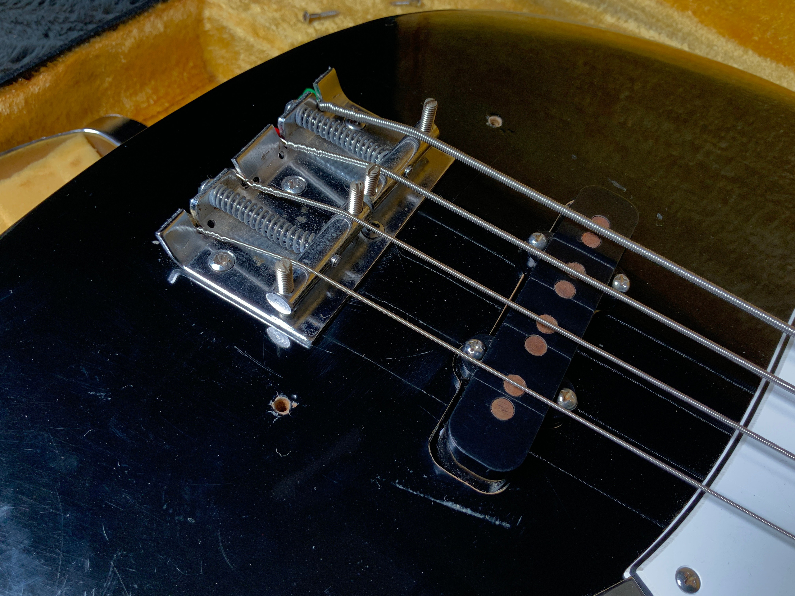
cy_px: 298
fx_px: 666
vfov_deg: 48.2
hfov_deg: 61.7
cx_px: 398
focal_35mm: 29
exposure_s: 1/104
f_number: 1.8
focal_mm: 3
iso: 40
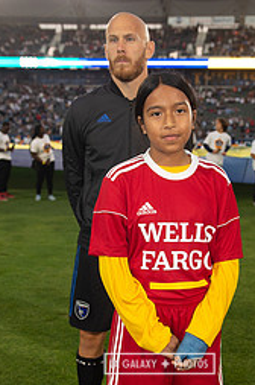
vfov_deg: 34.9
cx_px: 159
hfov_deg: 23.7
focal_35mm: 57
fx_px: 607
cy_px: 245
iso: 640
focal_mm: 32
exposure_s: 1/250
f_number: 4
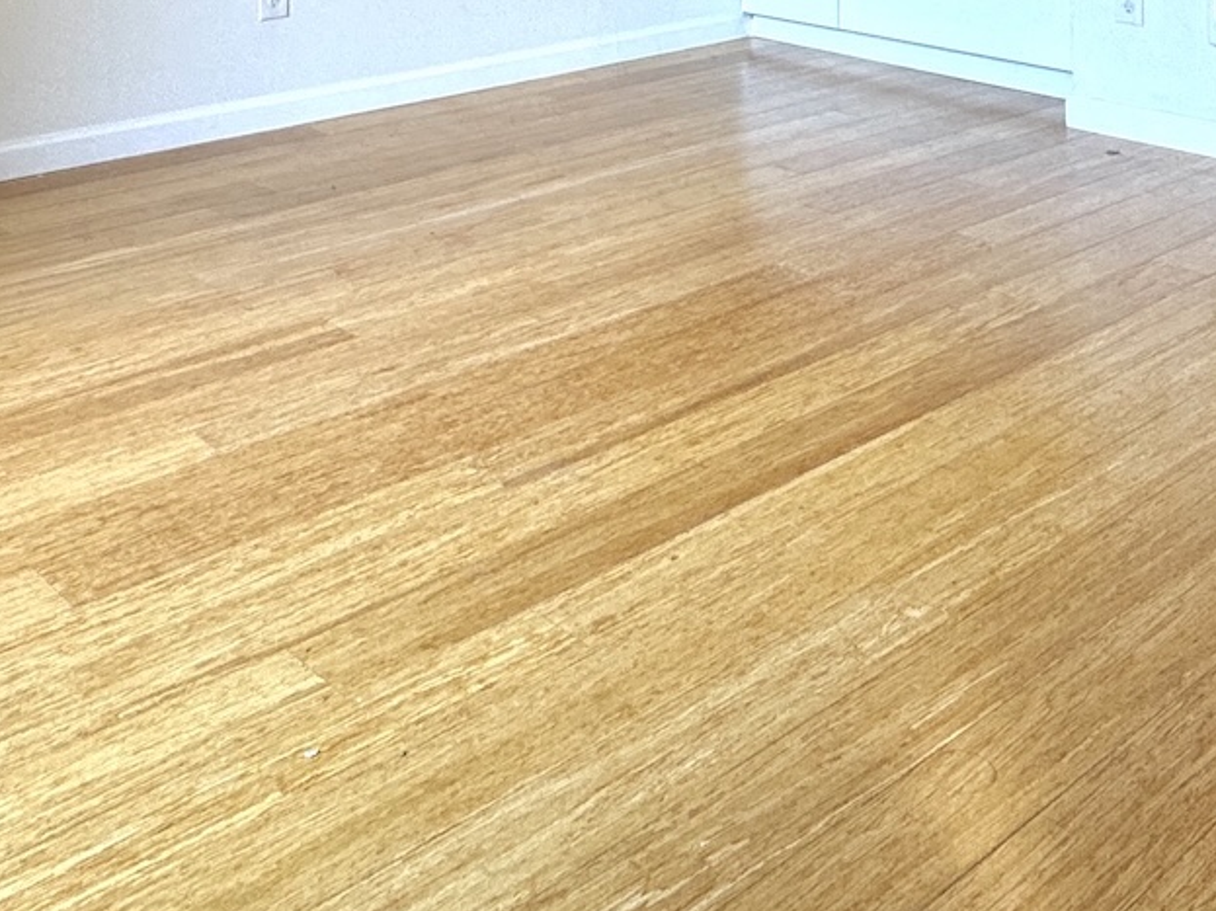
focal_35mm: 46
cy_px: -343
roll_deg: -0.3
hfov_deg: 41.1
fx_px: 1616
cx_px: 710
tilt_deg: +2.5
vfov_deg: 25.8
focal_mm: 2.22
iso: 100
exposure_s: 1/120
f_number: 2.2
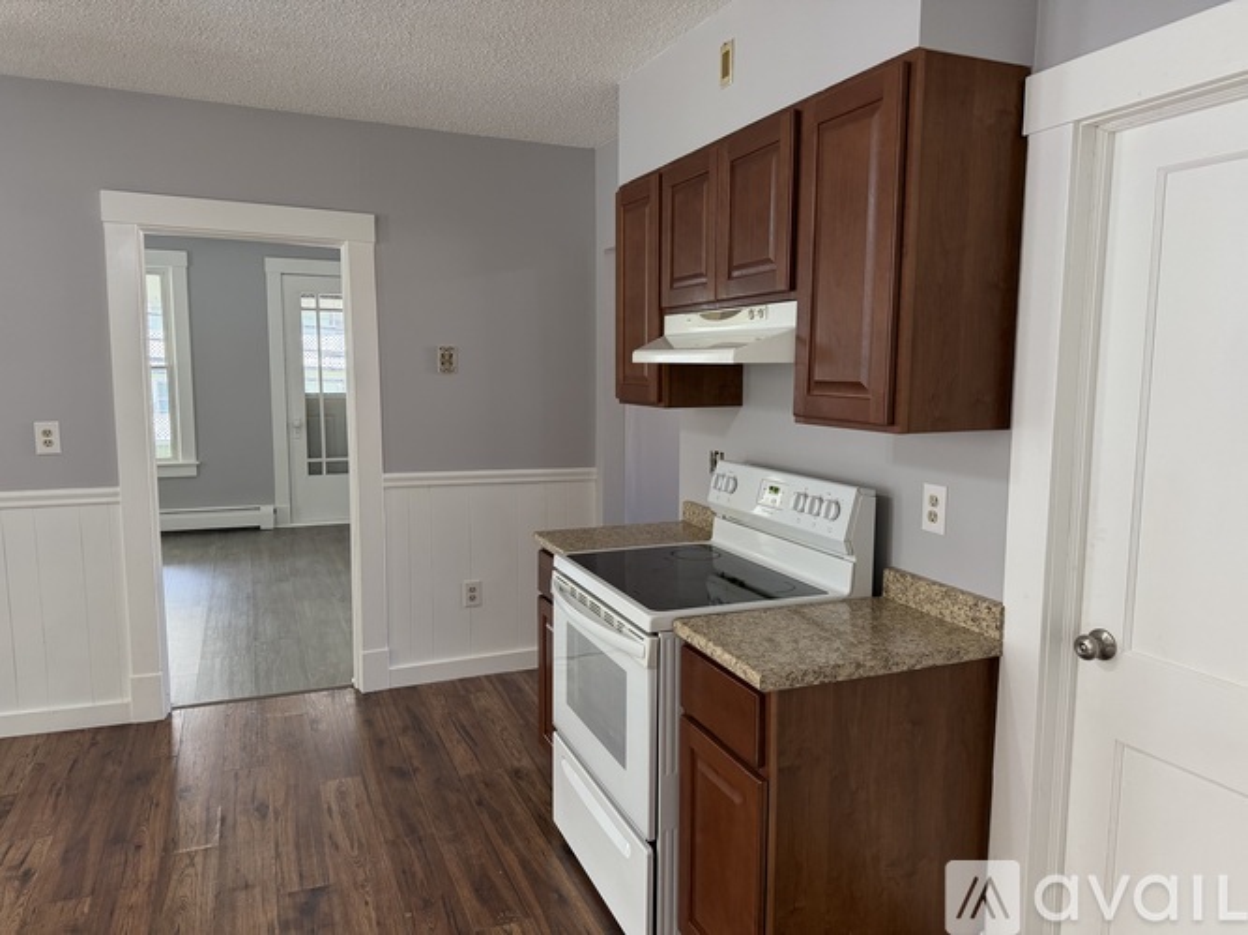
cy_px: 468
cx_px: 624
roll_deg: +0.0
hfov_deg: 71.6
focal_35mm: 24
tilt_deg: -7.3
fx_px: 865
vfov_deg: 56.8
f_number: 1.78
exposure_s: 1/120
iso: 320
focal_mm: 6.76
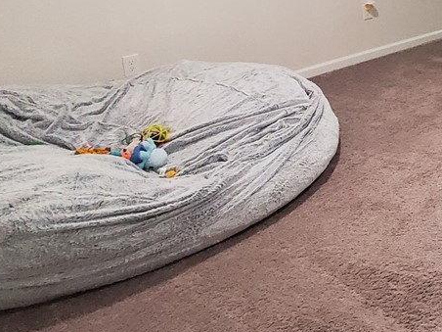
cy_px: -40
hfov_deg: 29.9
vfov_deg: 28.4
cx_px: 614
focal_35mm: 46
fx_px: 587
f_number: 2.2
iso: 500
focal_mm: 1.8
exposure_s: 1/60
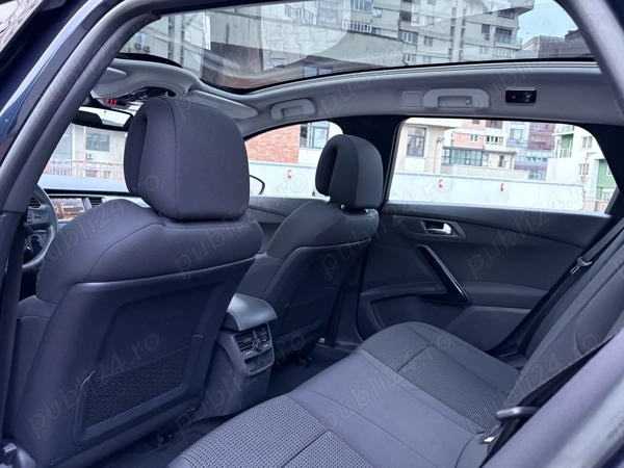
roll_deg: -2.7
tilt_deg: -6.4
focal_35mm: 26
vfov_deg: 53.1
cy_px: 234
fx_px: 469
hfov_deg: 67.3
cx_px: 312
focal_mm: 5.96
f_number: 1.6
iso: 500
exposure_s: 1/45
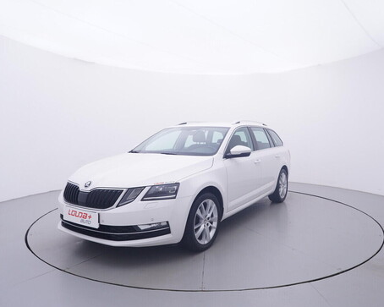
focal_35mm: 26
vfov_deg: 55.7
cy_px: 154
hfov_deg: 66.7
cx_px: 212
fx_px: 291
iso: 200
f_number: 5
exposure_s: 1/80
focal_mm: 15
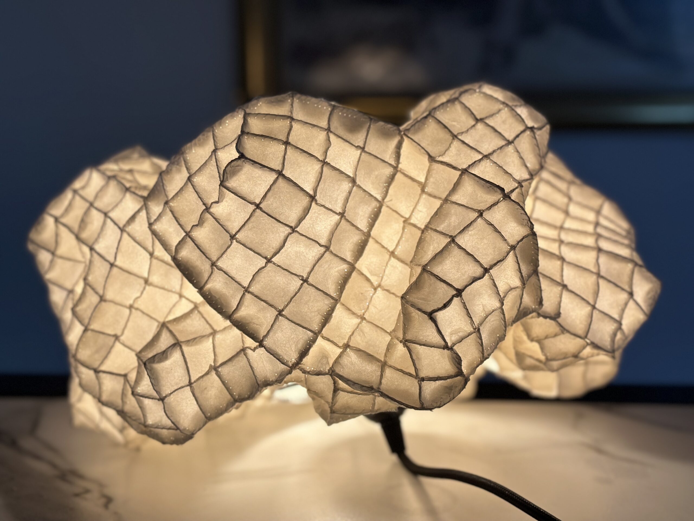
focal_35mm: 48
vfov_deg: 30.3
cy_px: 260
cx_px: 347
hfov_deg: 39.7
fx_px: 962
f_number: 1.78
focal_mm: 6.86
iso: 80
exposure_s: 1/221
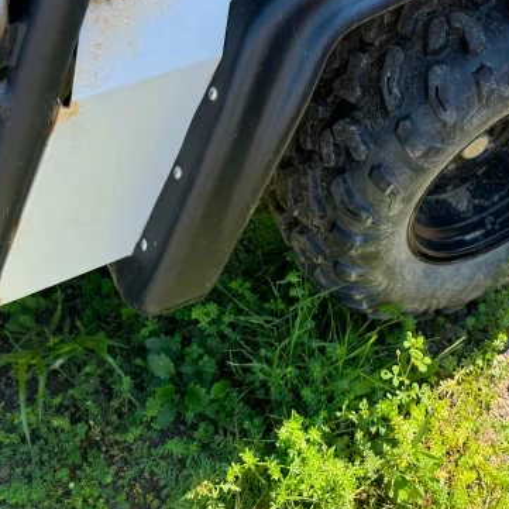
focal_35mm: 47
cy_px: 111
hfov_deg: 35.6
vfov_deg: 35.1
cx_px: 350
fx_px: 782
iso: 80
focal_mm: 6.76
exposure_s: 1/853
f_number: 1.78
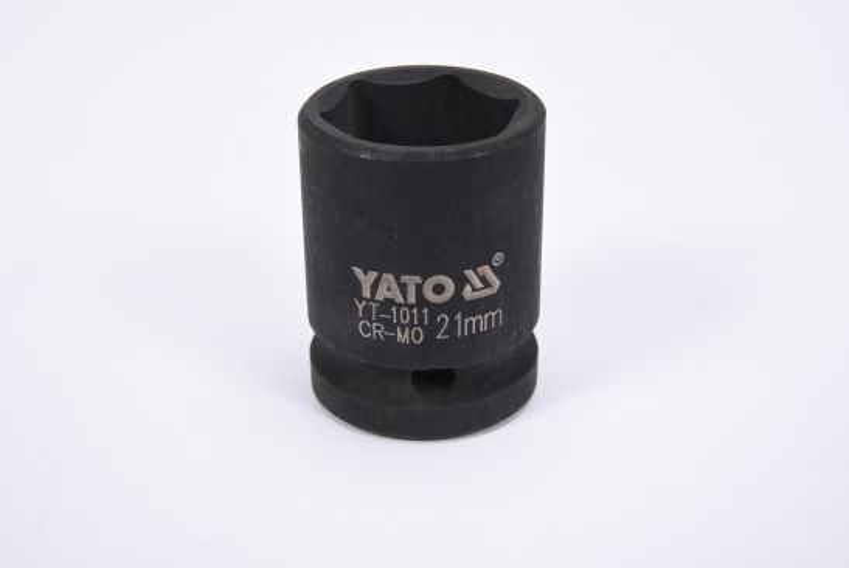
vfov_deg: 18.2
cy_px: 284
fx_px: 1771
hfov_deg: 27.0
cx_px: 424
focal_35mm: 75
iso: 250
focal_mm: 50
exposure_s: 1/125
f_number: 16
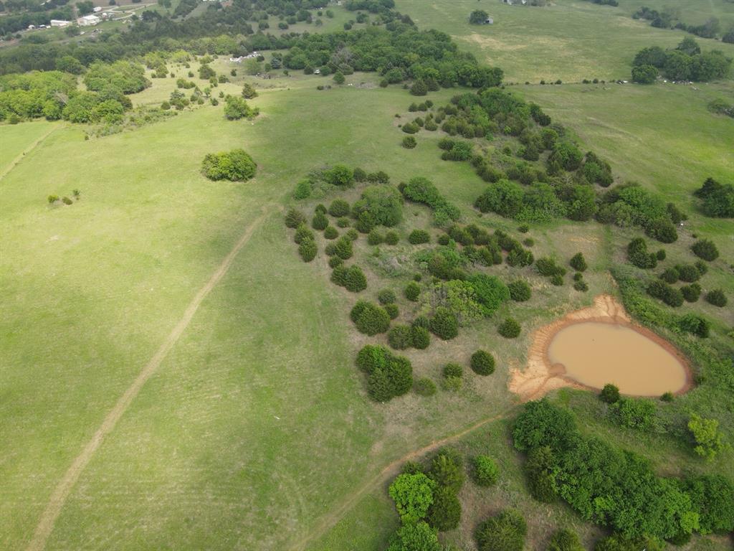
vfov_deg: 56.8
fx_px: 509
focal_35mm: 24
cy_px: 276
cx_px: 367
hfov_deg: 71.6
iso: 100
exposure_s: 1/240
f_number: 2.8
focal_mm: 4.5
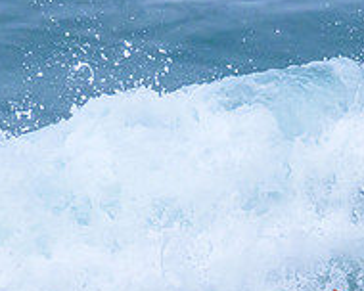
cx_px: 405
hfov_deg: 0.7
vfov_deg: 0.6
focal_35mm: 2600
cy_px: 267
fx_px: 28010
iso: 1600
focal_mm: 650
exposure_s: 1/1600
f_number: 11
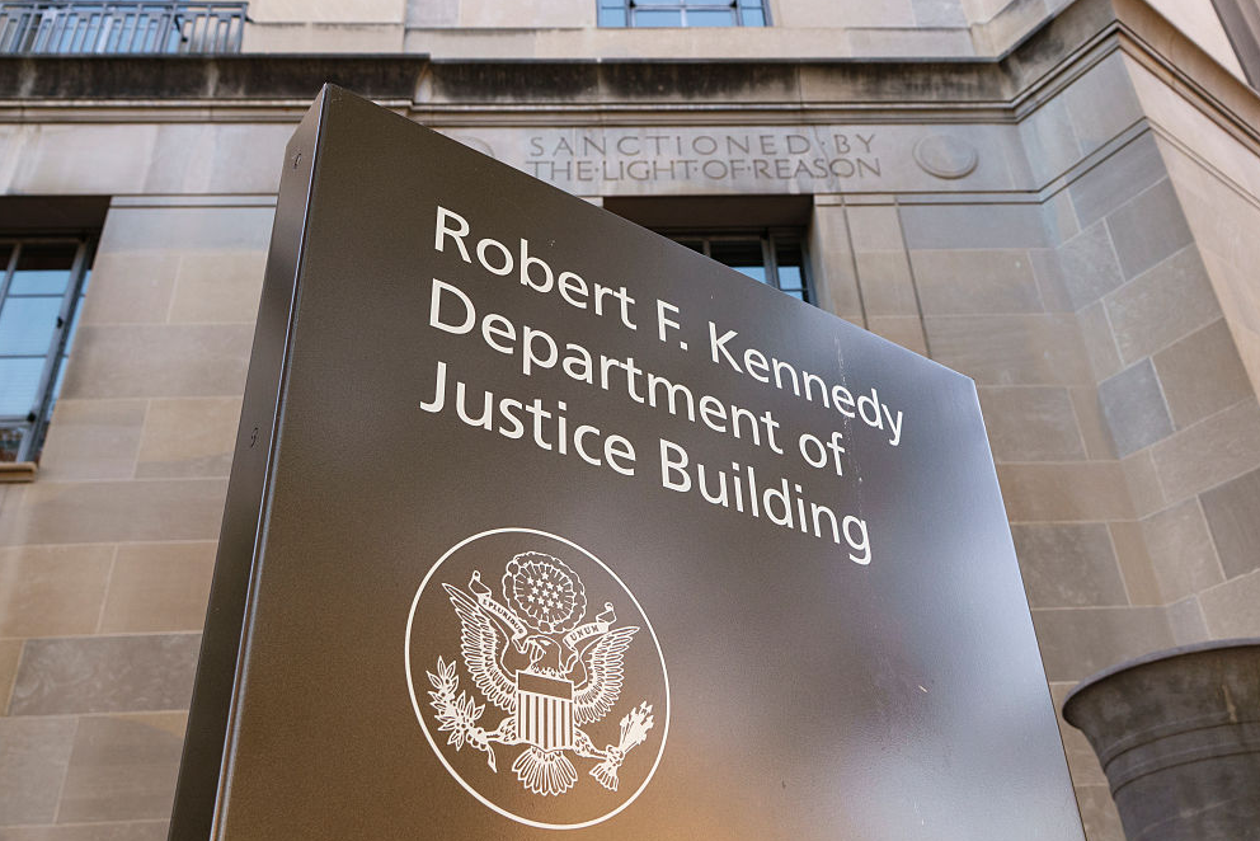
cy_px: 417
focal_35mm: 32
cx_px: 648
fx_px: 1120
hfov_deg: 58.7
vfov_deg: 41.1
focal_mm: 11.26
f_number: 4
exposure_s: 1/125
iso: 200
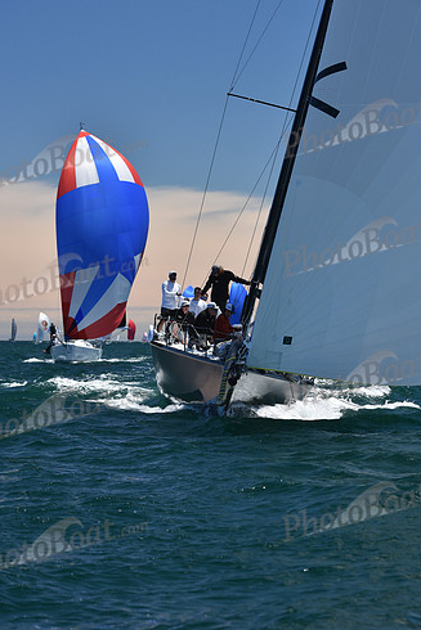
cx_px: 216
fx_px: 2033
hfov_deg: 11.8
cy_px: 329
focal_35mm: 116
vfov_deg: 17.6
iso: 250
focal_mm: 98
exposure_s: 1/800
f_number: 5.6
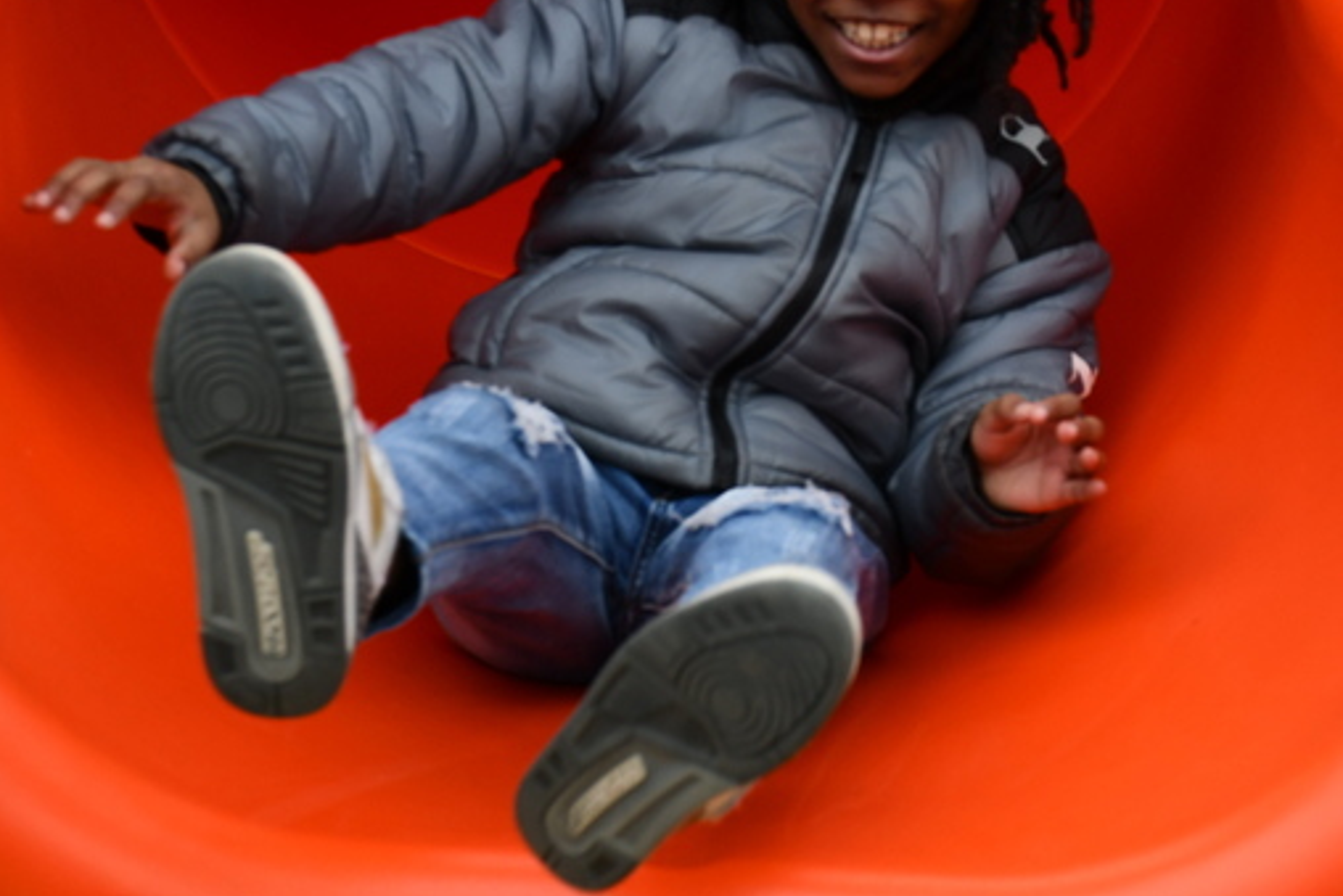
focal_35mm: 121
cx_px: 920
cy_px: 229
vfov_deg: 11.3
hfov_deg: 16.9
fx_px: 4515
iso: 200
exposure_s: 1/250
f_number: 7.1
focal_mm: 40
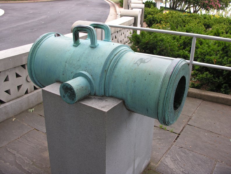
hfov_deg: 52.6
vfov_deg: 40.7
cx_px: 116
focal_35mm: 35
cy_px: 87
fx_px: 234
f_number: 4
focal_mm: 8.9
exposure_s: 1/95
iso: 50
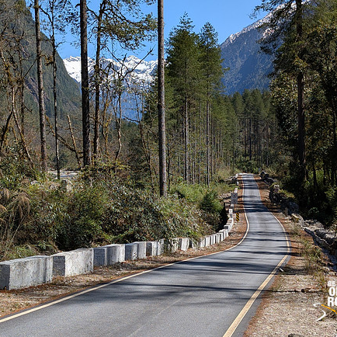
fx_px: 639
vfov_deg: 29.6
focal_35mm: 58
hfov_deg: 29.5
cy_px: 169
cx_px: 152
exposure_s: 1/1595
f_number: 1.68
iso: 19
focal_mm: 6.9
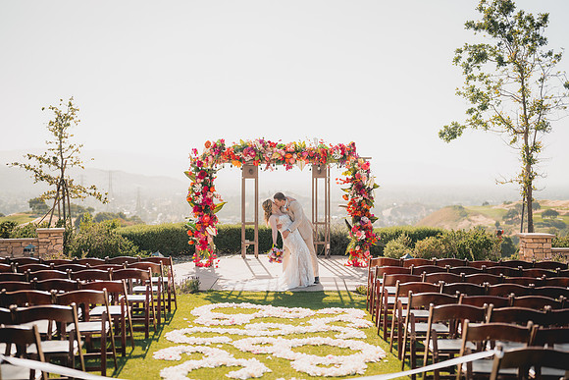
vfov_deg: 27.0
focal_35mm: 50
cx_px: 284
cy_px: 190
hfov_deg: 39.6
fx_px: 790
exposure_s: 1/3200
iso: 50
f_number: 1.6
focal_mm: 50
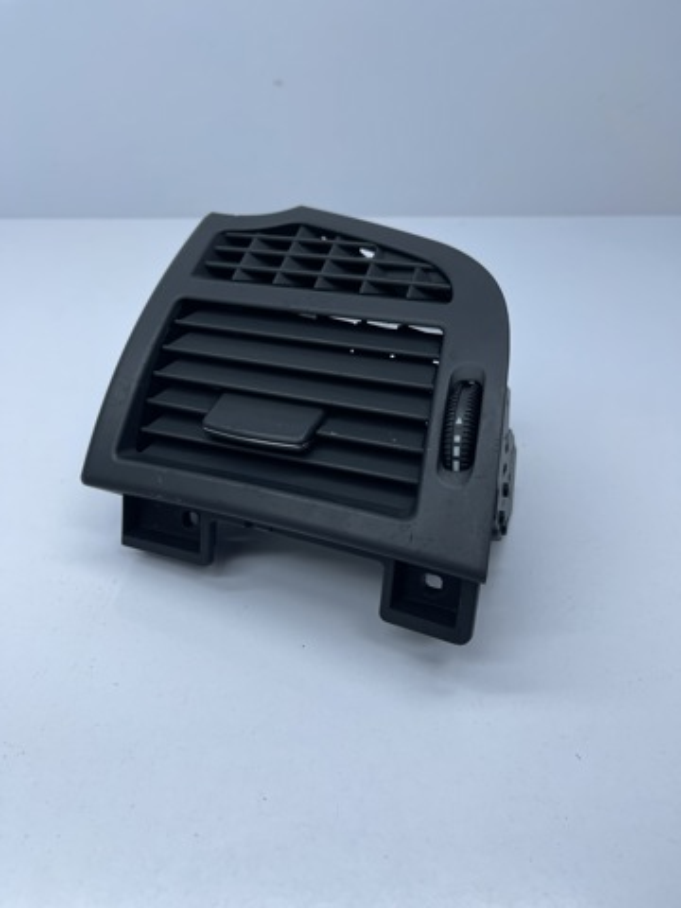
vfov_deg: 69.4
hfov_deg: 54.9
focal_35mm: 25
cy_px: 454
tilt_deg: -38.2
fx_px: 656
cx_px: 340
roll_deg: -0.1
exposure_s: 1/1078
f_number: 1.6
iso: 32
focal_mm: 5.1
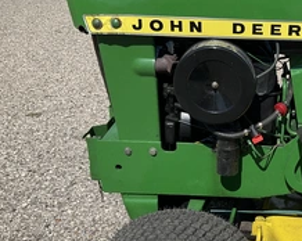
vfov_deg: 28.9
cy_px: 158
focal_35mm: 52
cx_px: 263
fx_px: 464
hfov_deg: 34.3
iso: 25
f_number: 1.8
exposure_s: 1/2801
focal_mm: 3
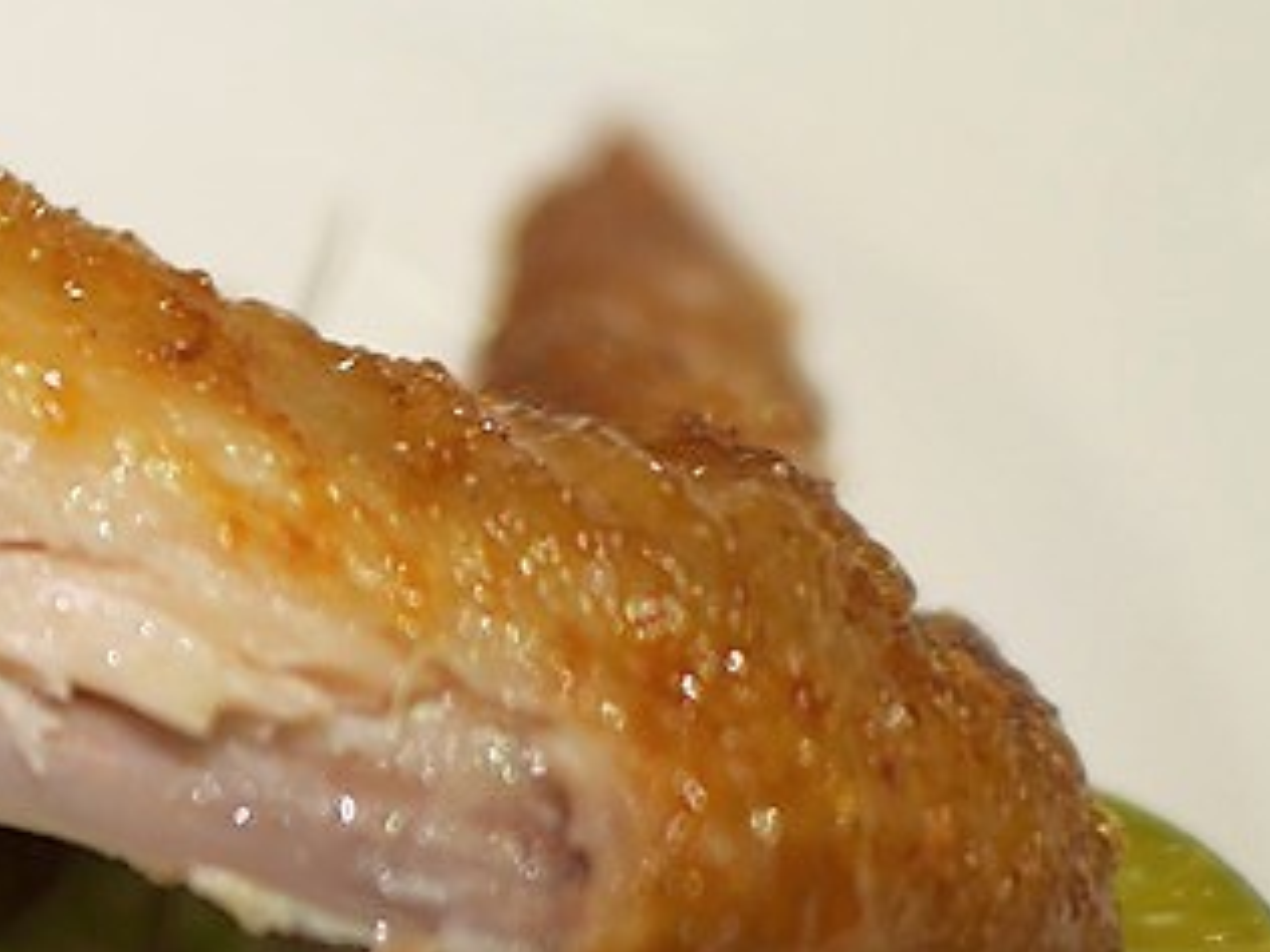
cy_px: 860
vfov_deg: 15.4
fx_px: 3485
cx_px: -659
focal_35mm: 95
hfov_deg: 18.3
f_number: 1.8
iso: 200
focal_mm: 15
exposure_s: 1/125
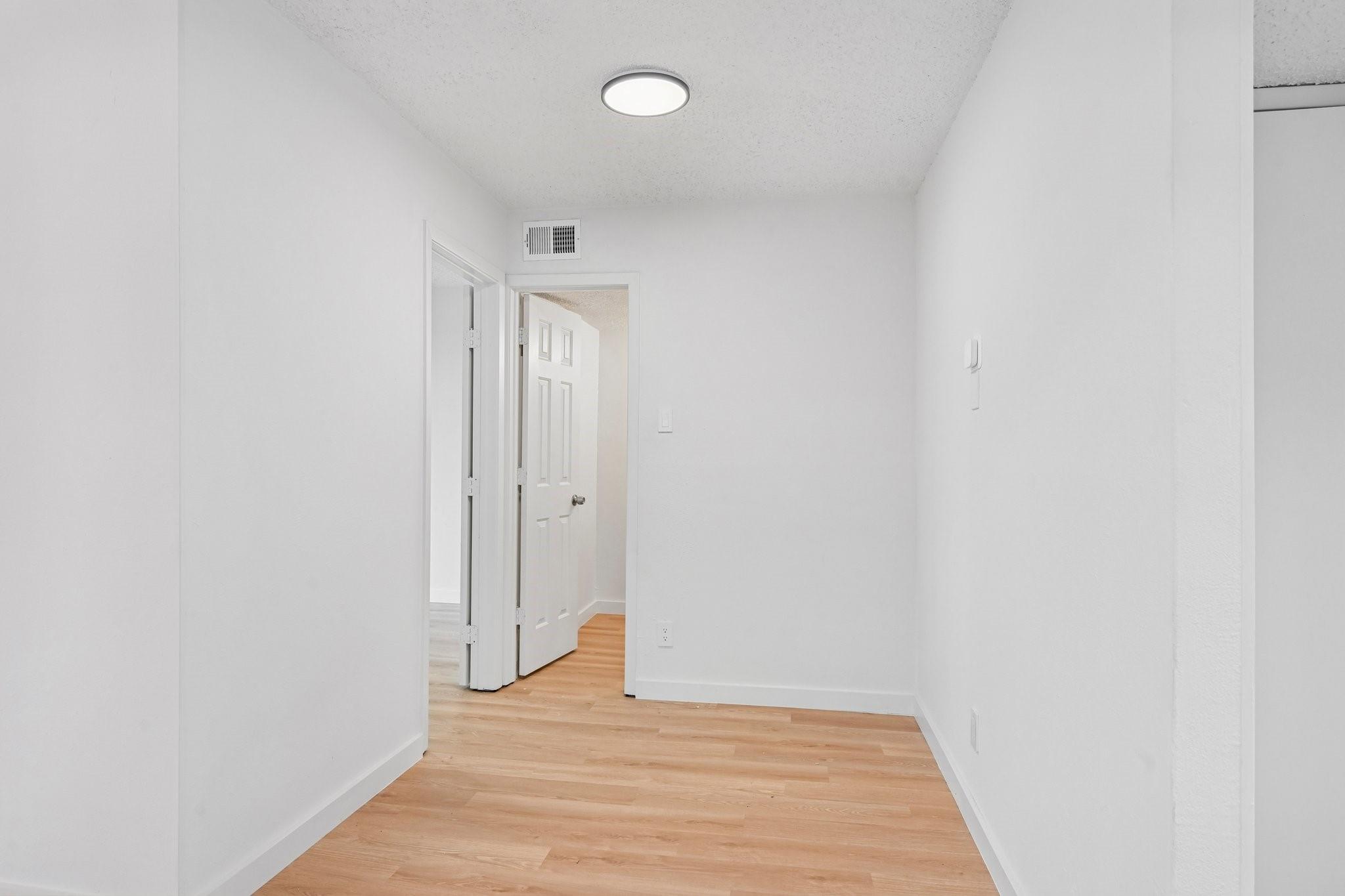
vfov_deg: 64.5
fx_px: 710
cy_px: 448
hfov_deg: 86.9
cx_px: 672
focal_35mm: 19
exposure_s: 1/50
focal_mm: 19
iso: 400
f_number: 8
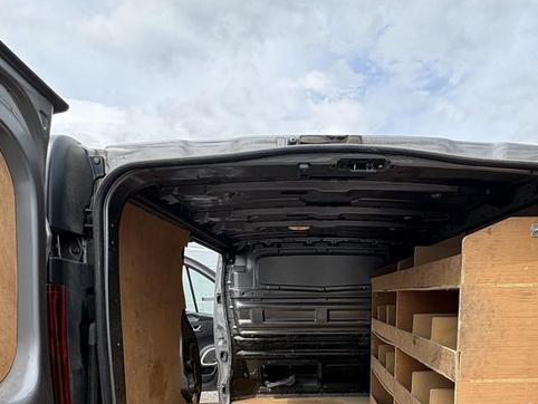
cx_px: 323
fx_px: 404
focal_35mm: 26
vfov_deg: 47.7
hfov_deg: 66.6
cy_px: 364
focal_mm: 2.22
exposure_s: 1/868
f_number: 2.2
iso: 64
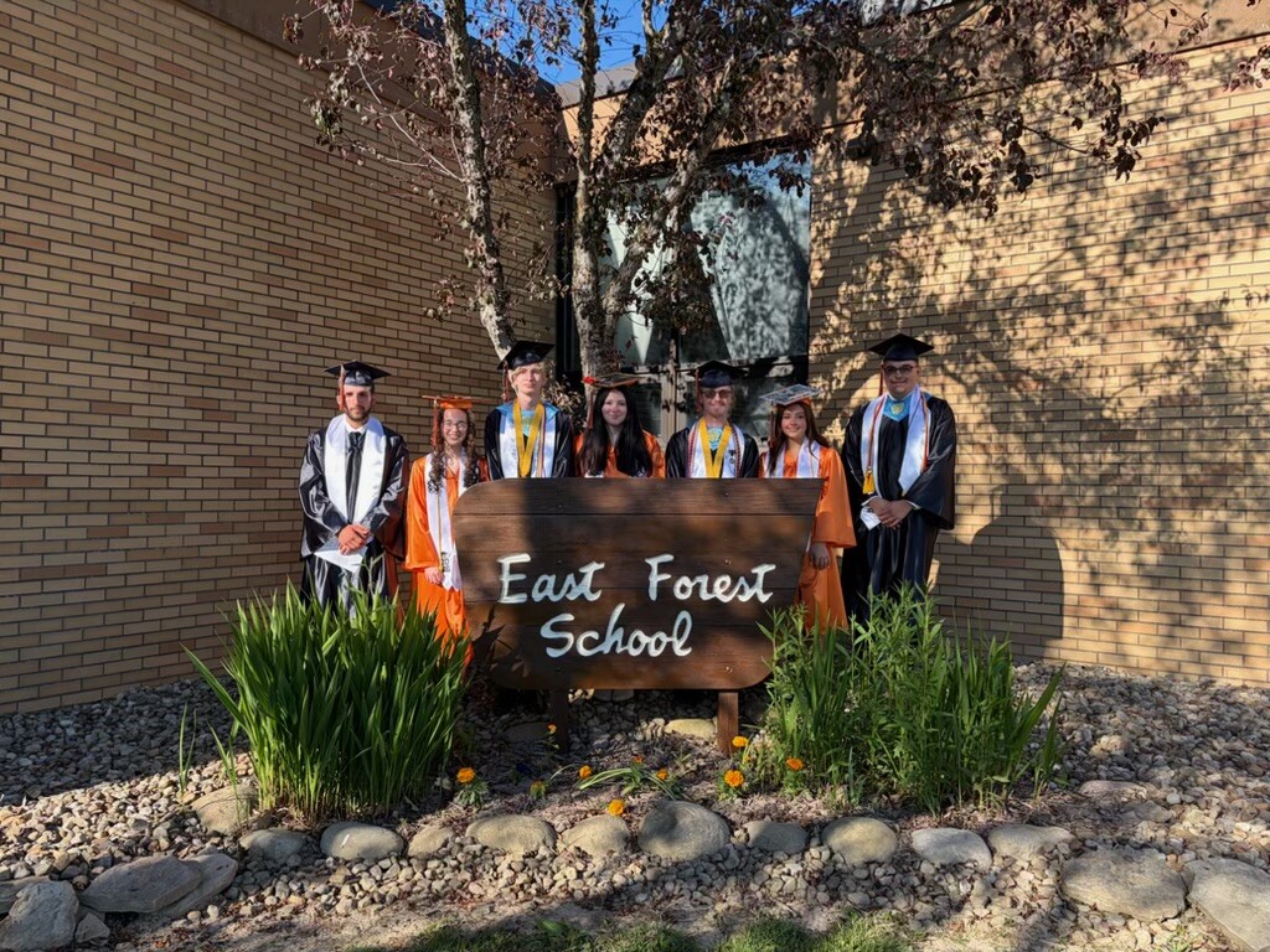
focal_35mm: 26
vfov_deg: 53.1
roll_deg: -0.9
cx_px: 635
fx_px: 954
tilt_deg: +0.8
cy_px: 476
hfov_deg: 67.3
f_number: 1.6
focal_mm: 5.96
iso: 50
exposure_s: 1/920
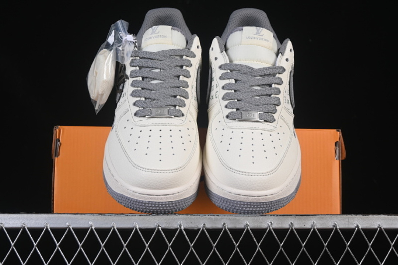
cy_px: 132
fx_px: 829
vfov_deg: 18.2
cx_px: 199
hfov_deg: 27.0
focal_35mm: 75
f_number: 8
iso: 160
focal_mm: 50
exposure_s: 1/80
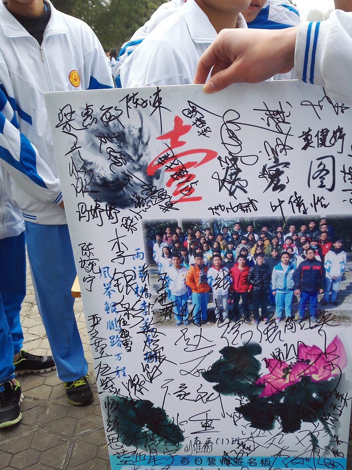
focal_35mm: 40
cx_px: 217
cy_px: 316
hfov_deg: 35.8
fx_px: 542
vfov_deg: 46.0
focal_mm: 3.8
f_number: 2
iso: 80
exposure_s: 1/510
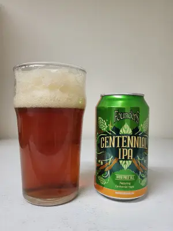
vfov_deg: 67.3
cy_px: 116
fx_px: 173
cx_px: 86
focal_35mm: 26
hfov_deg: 53.1
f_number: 1.8
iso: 160
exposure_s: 1/42.1
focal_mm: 5.4
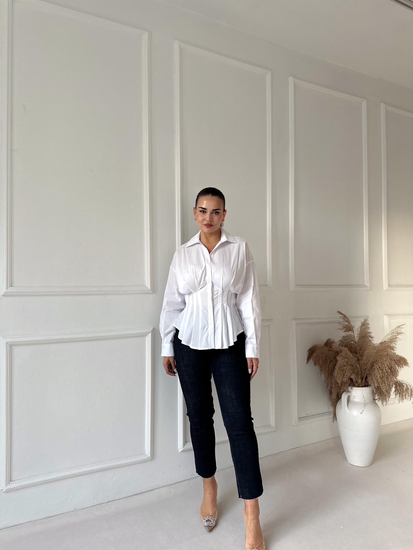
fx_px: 382
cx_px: 206
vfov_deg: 71.6
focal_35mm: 24
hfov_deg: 56.8
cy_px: 275
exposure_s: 1/62
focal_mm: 6.86
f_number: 1.78
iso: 250
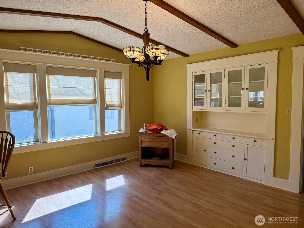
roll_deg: +0.7
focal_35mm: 24
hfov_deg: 71.6
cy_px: 114
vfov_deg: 56.8
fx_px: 211
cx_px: 152
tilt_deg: -4.5
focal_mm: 6.76
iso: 100
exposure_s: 1/632
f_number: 1.78
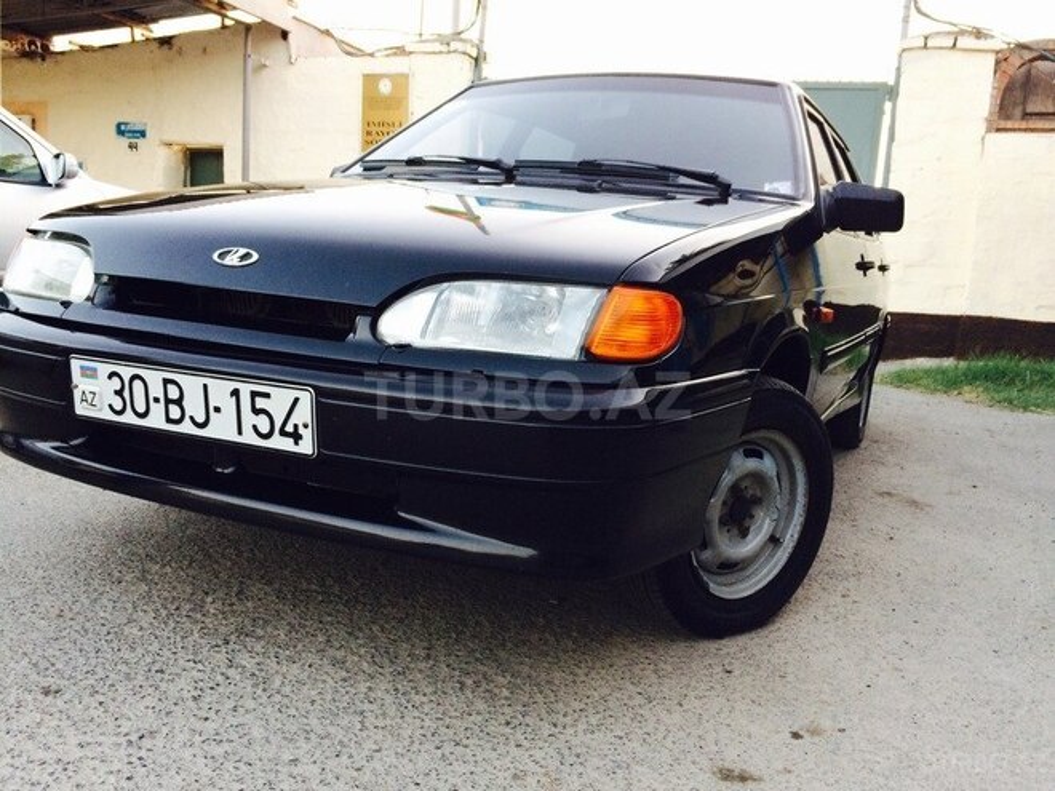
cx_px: 528
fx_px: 884
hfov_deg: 61.7
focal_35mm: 29
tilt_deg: -6.2
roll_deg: -4.0
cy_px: 396
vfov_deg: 48.2
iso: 40
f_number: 2.2
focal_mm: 4.15
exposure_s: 1/33
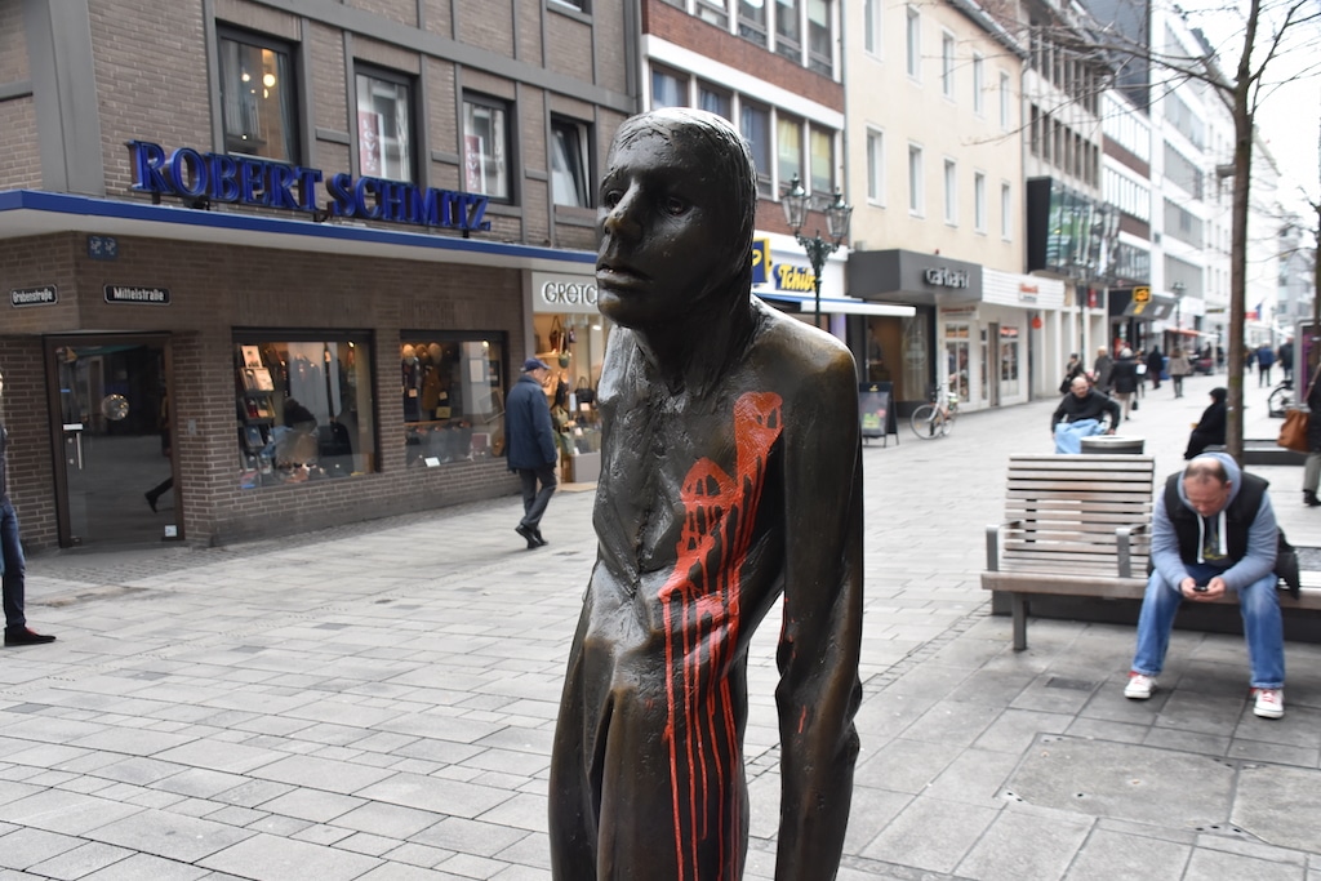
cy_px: 440
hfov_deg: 57.2
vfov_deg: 40.0
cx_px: 660
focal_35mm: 33
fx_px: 1211
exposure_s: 1/250
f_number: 8
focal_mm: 22
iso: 800
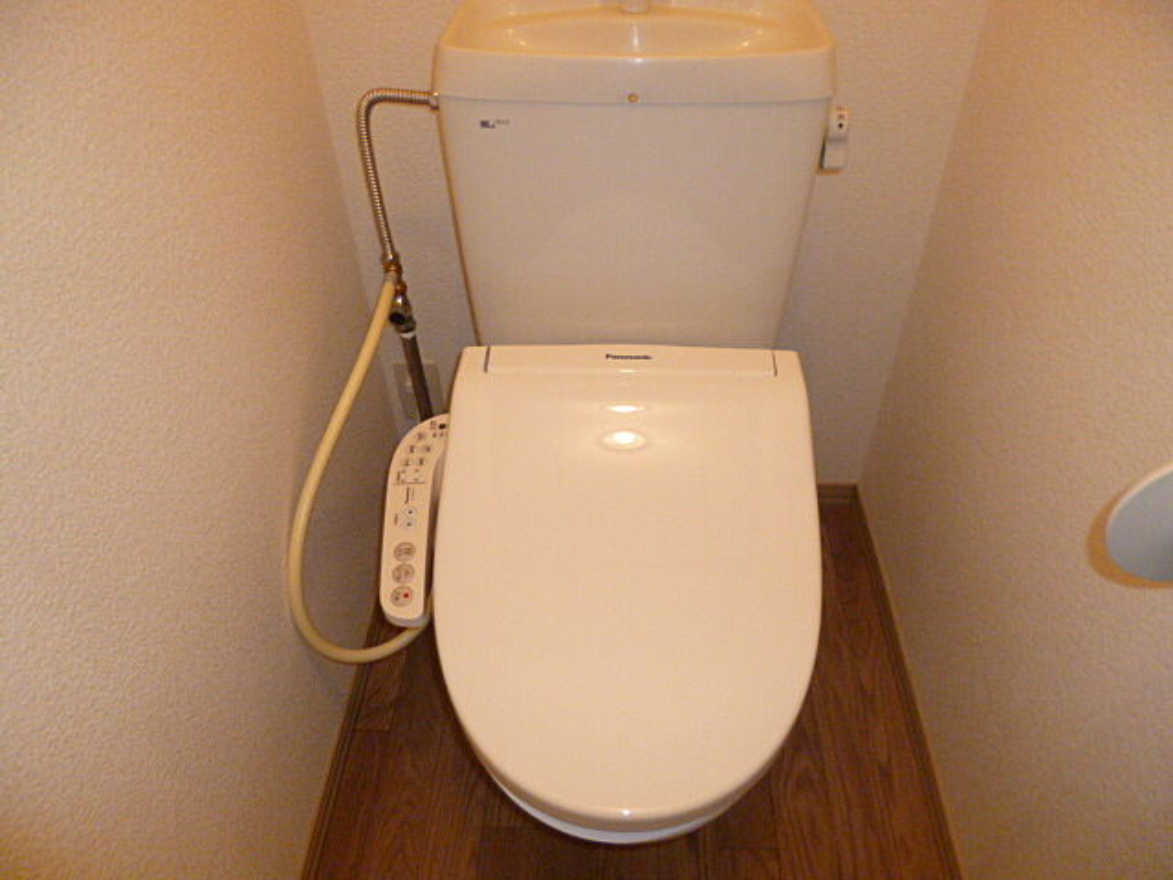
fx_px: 813
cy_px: 440
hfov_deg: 71.6
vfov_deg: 56.8
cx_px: 586
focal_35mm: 24
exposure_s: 1/60
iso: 400
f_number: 2.5
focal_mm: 4.3
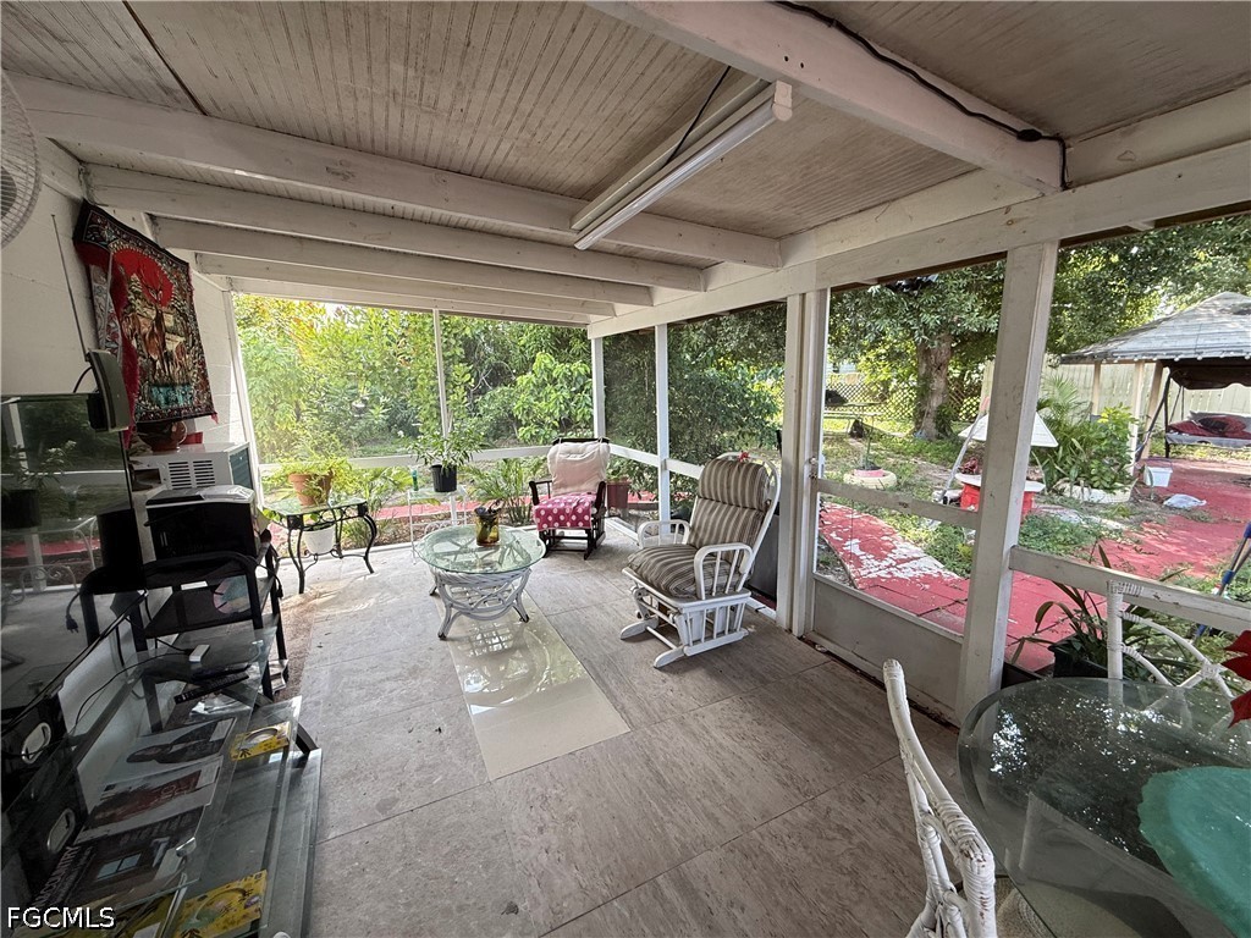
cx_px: 626
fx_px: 506
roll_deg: +2.2
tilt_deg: -10.1
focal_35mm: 14
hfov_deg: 102.1
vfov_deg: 85.7
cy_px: 469
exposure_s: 1/99
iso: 100
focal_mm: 2.22
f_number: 2.2
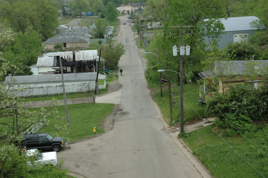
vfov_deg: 20.6
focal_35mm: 66
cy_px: 89
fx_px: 491
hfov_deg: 30.5
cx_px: 134
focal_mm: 44
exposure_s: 1/320
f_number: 9
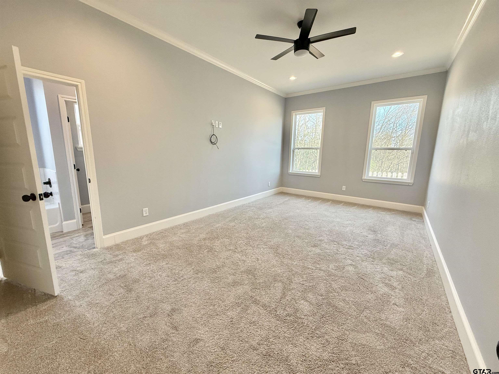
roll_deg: -0.9
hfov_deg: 102.1
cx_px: 250
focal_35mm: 14
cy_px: 187
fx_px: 202
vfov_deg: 85.7
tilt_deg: -9.8
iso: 200
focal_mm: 2.22
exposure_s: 1/120
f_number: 2.2
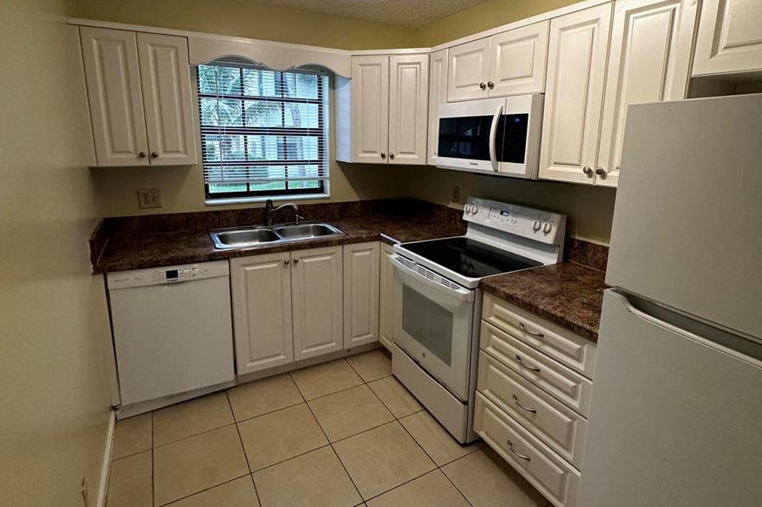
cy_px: 223
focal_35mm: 20
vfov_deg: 61.7
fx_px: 423
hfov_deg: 84.0
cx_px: 390
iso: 200
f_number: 2.2
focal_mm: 2.22
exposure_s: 1/120
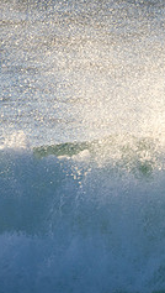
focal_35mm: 1920
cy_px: 139
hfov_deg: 0.6
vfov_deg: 1.1
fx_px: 14876
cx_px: 302
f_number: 5.6
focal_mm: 500
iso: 160
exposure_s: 1/500
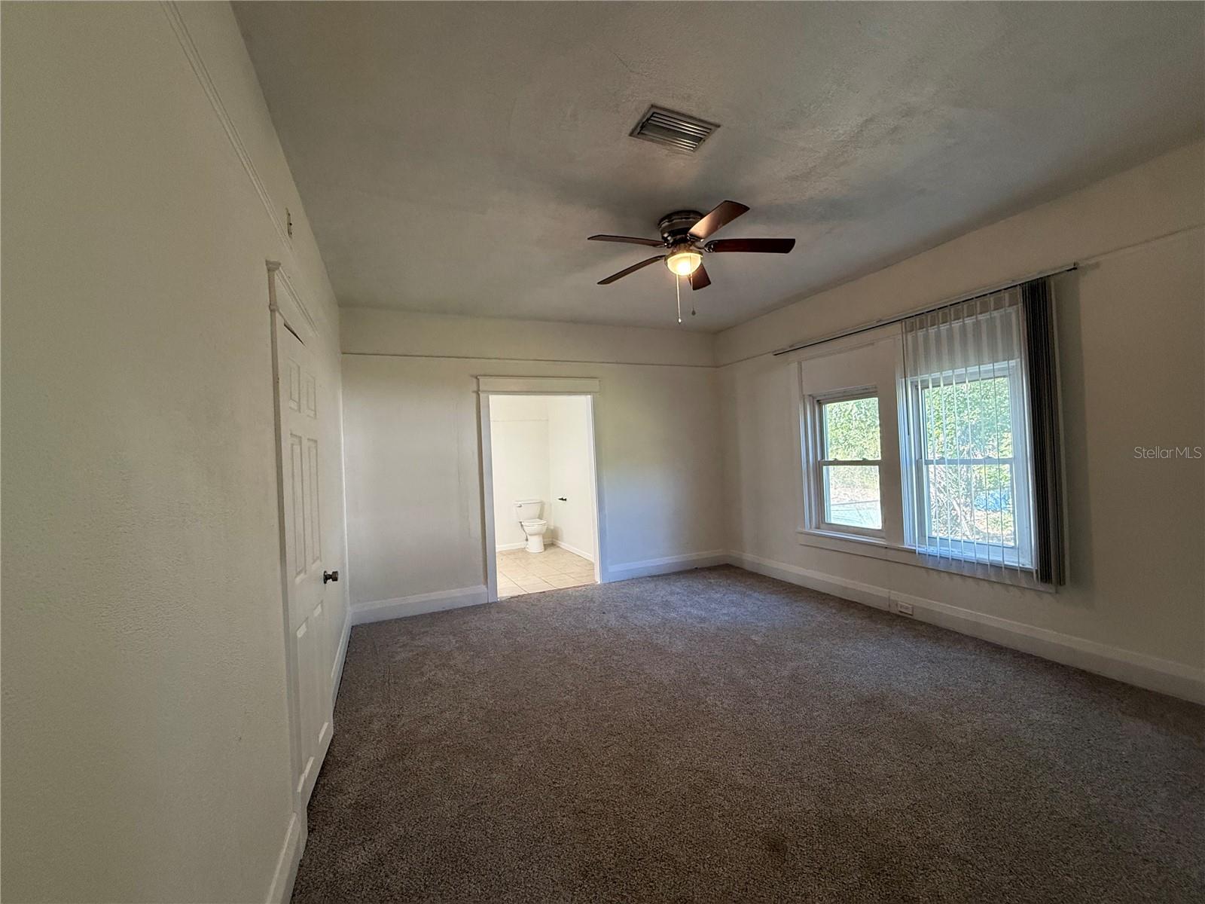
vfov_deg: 85.7
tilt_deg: +1.3
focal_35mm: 14
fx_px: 487
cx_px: 602
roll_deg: +3.7
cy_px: 452
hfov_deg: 102.1
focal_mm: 2.22
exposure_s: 1/120
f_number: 2.2
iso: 400
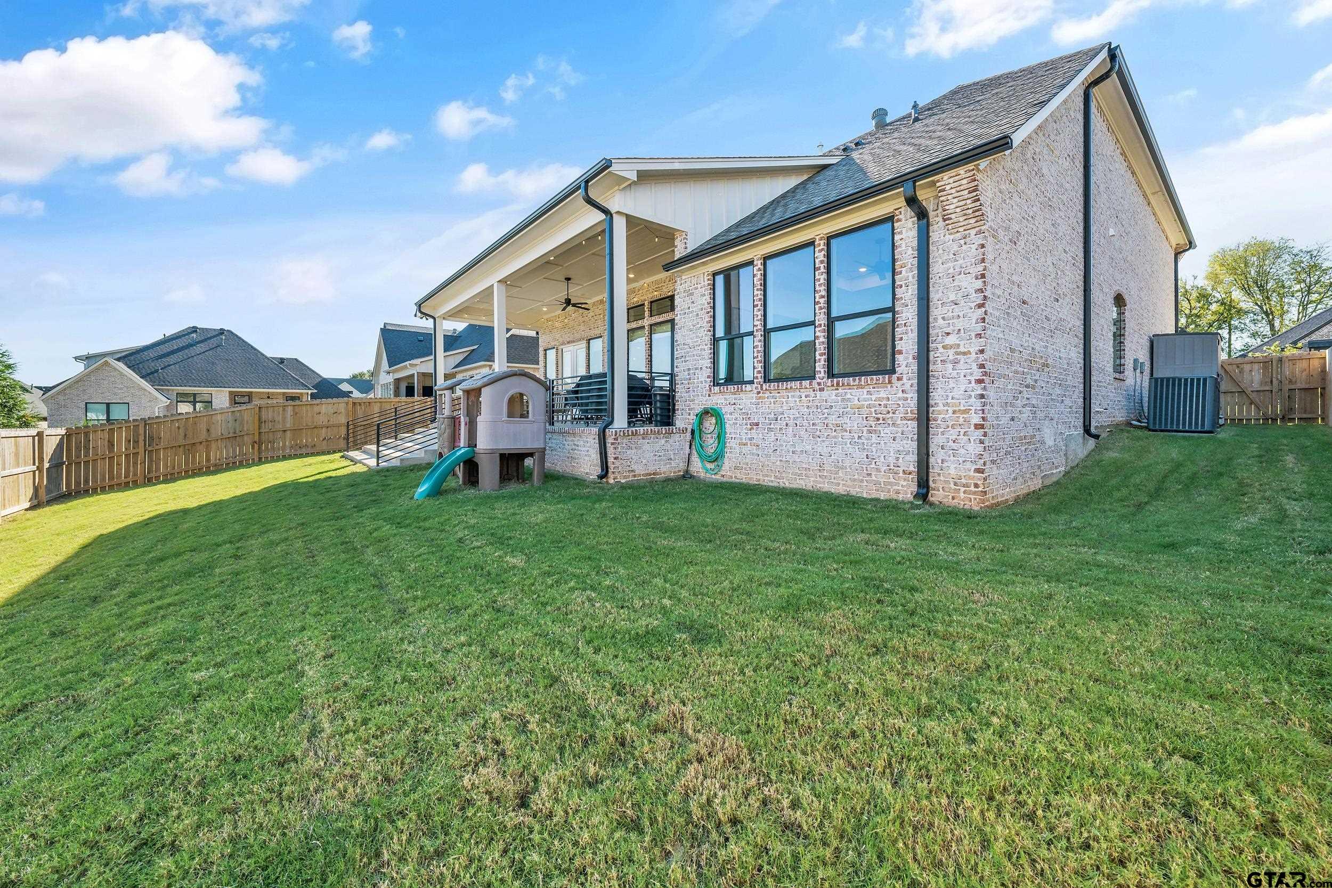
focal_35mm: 13
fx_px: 481
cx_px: 666
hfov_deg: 108.3
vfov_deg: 85.4
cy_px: 444
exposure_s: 1/250
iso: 800
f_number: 8
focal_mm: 13
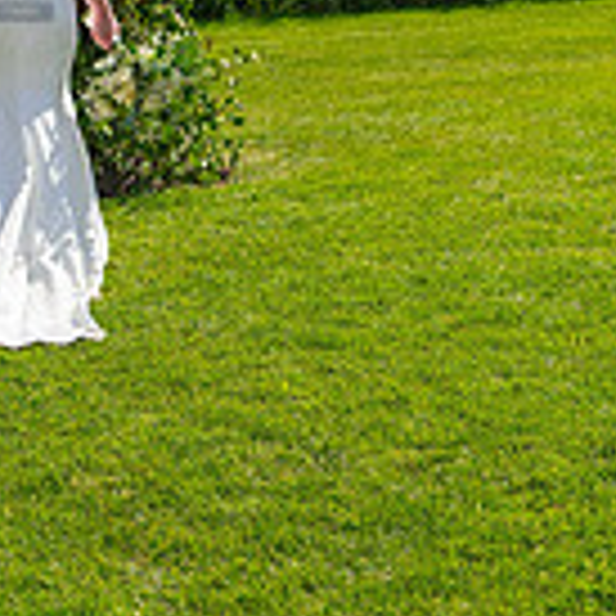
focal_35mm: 130
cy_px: -47
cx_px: -135
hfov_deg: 13.1
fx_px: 2617
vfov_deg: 13.2
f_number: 4.5
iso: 400
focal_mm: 36
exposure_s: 1/3200
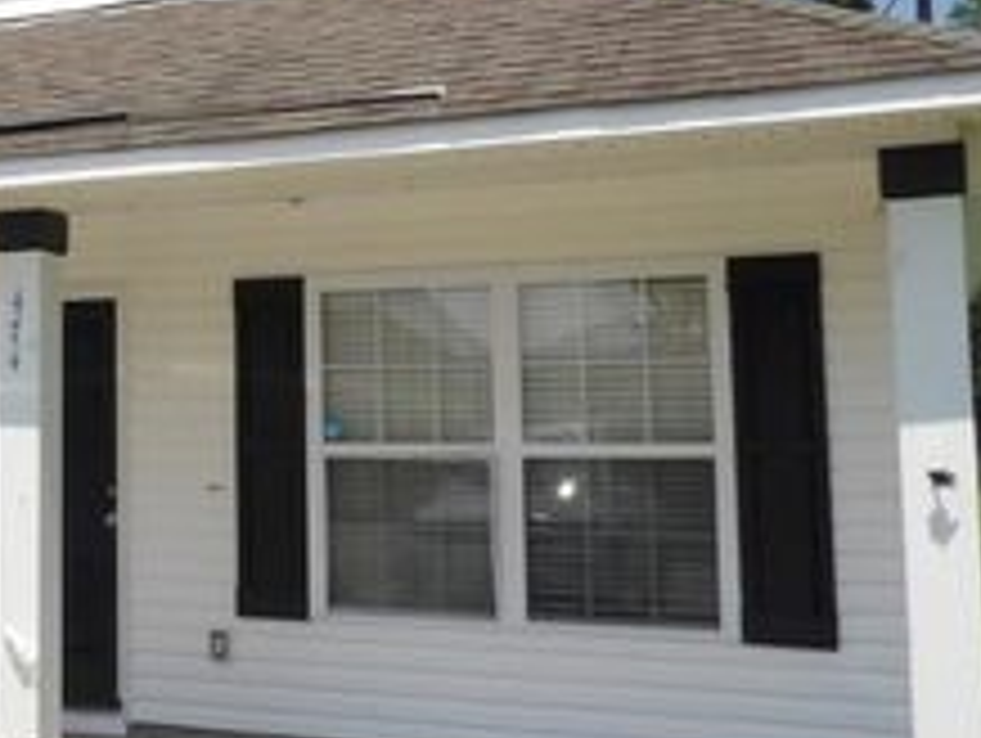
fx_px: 1560
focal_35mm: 55
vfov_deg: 26.5
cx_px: 27
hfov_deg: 32.4
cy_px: 272
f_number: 5.6
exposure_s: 1/469
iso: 100
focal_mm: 4.3
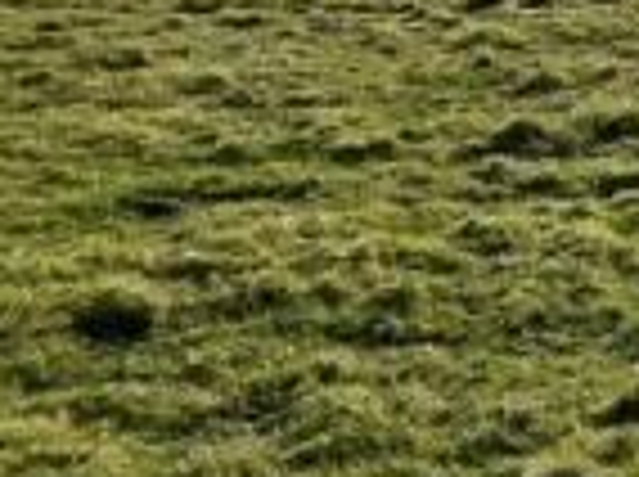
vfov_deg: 13.6
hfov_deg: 15.8
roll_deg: -0.2
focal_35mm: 107
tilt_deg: -7.5
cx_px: 1132
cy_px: -25
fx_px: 1972
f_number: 1.6
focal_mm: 4.2
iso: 32
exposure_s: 1/11905
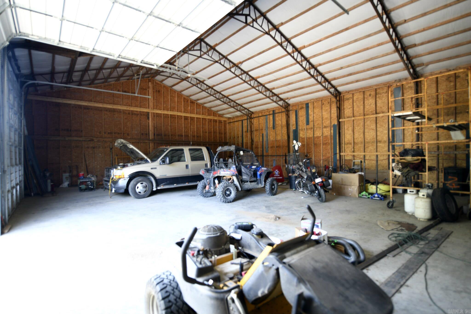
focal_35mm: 18
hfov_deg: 90.0
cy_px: 157
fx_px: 235
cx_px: 236
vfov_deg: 67.4
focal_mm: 18
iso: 220
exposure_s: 1/20
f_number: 2.8
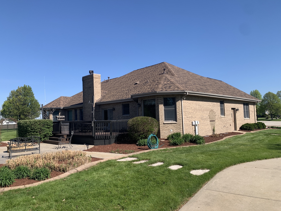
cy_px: 106
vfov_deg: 53.1
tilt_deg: +4.0
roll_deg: +2.0
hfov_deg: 67.3
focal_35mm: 26
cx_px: 140
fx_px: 211
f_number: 1.8
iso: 25
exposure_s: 1/1880
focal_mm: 4.25
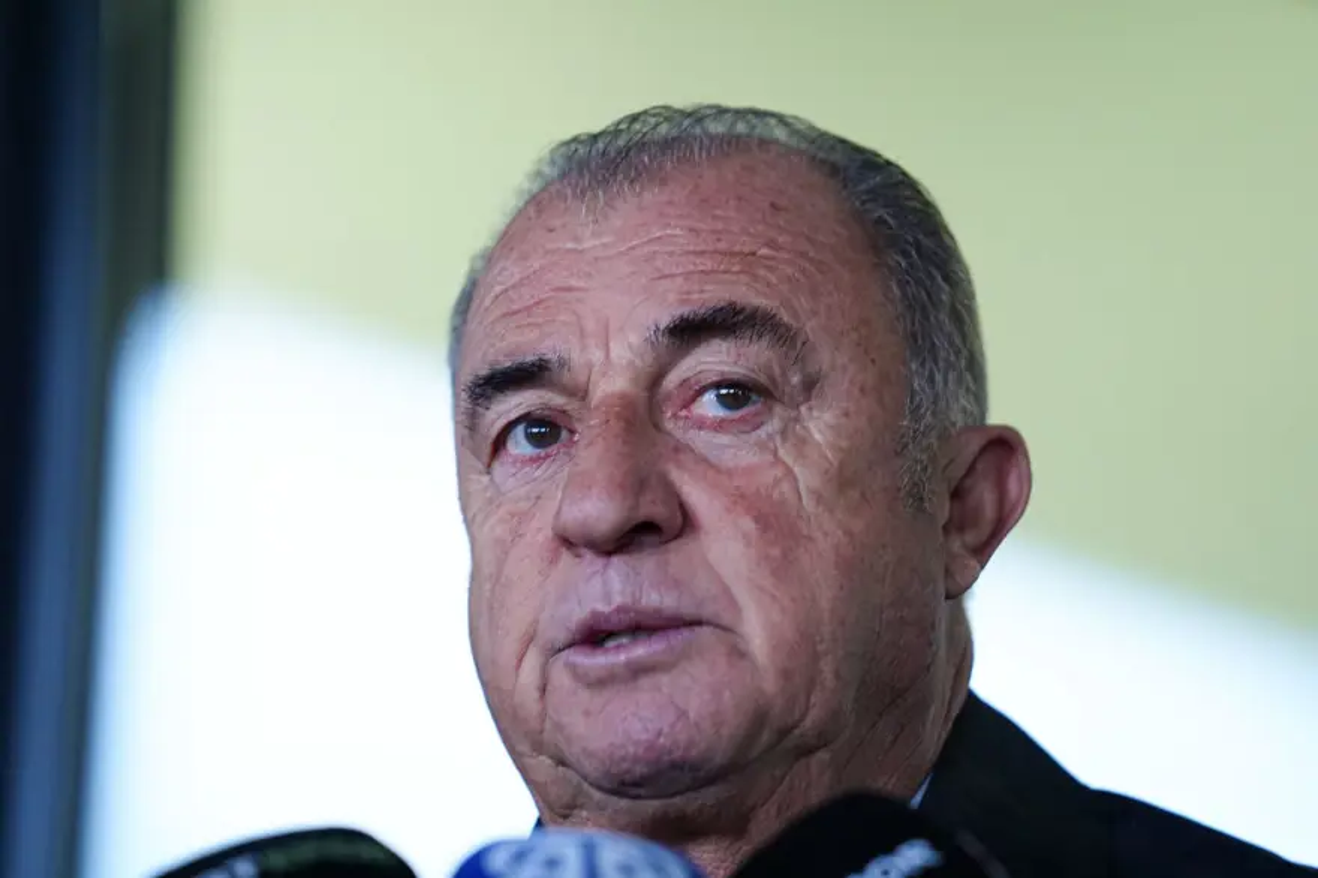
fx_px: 7319
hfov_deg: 10.3
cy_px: 439
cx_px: 659
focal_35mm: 200
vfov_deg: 6.9
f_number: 2.8
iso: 1600
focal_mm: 200
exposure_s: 1/160
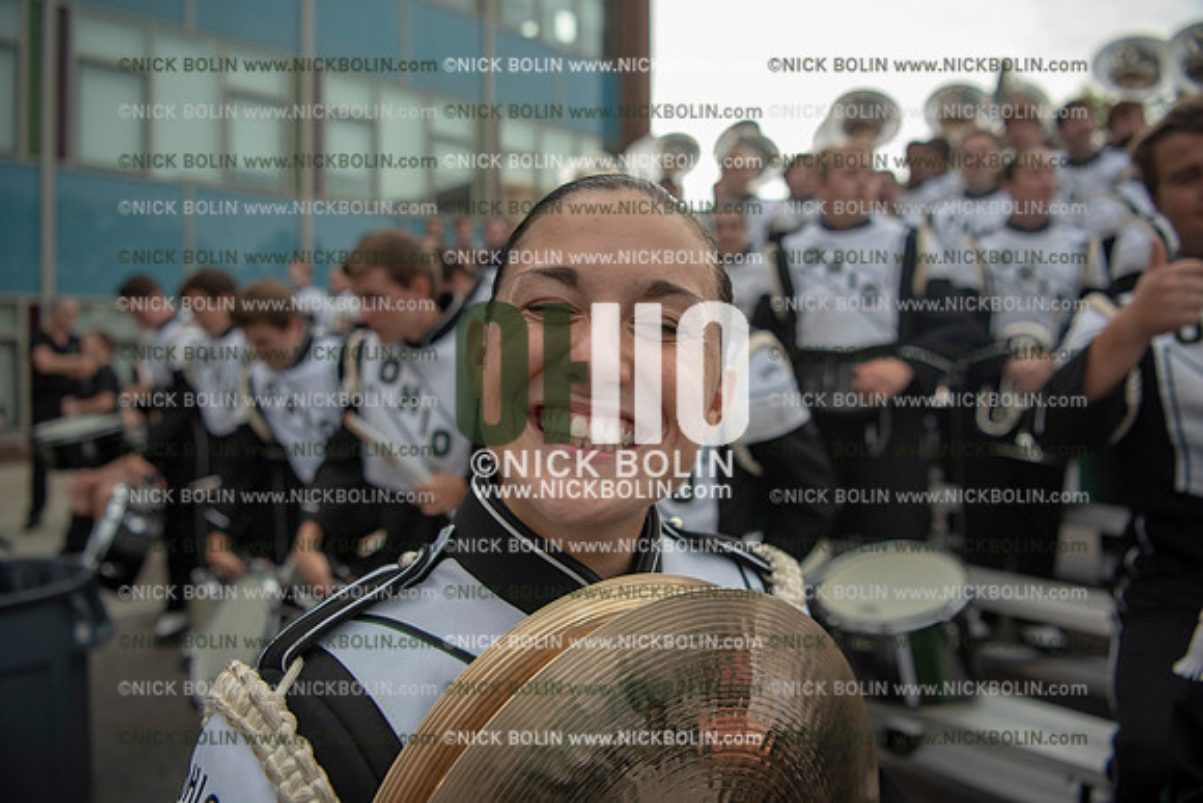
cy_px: 402
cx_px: 602
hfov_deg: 73.7
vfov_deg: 53.2
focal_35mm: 24
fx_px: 802
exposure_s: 1/1000
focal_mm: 24
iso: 800
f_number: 3.2
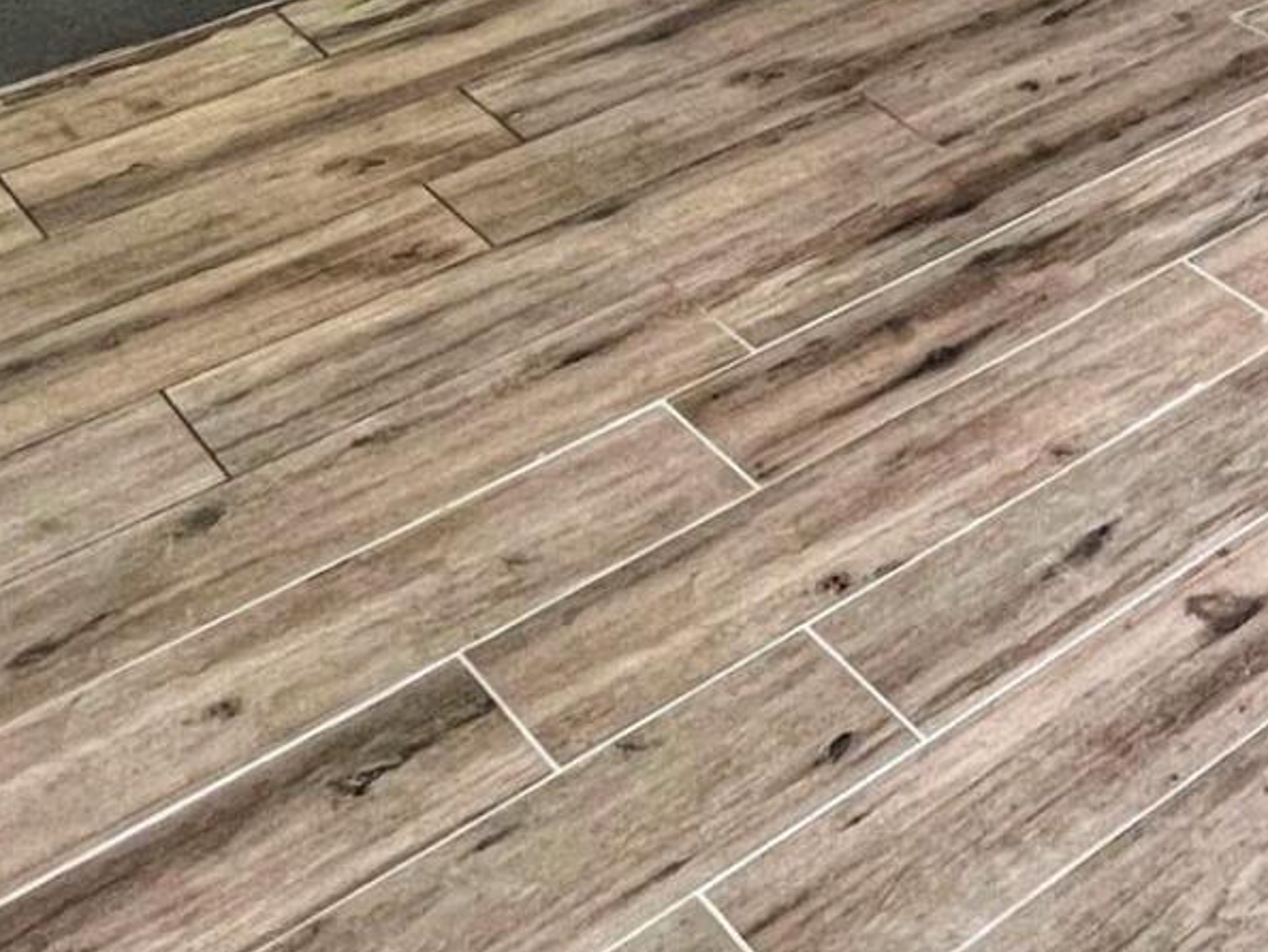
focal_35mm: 63
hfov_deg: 26.1
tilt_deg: -0.3
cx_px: 1652
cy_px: -1168
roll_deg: -0.1
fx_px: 2309
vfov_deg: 15.7
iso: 160
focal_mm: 1.57
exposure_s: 1/60
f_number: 1.8
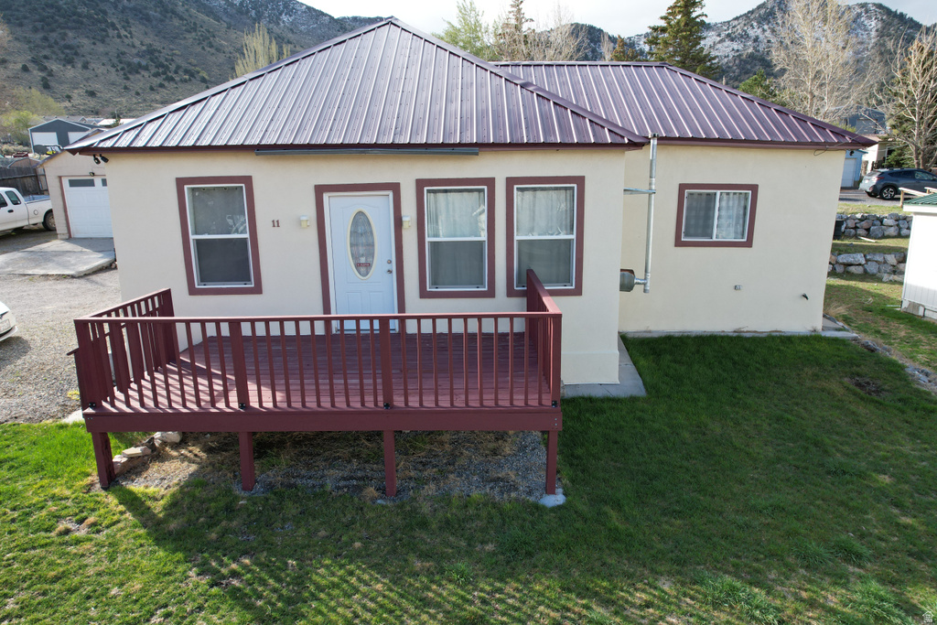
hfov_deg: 78.6
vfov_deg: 57.2
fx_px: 573
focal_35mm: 22
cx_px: 468
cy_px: 312
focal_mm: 8.38
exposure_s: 1/640
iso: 120
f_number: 2.8
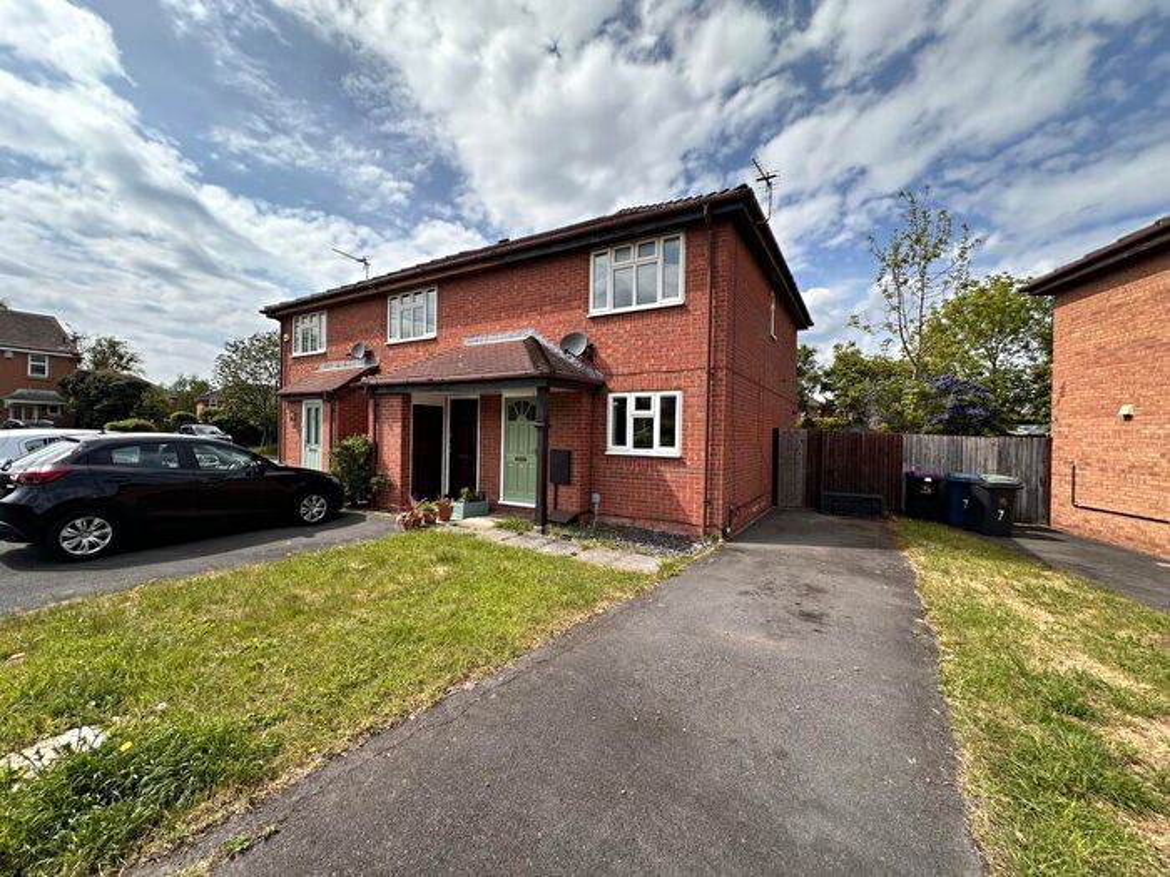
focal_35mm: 14
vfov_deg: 85.7
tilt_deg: -0.4
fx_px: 473
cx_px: 585
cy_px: 438
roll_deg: -1.1
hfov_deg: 102.1
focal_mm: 2.22
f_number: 2.2
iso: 40
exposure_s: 1/955
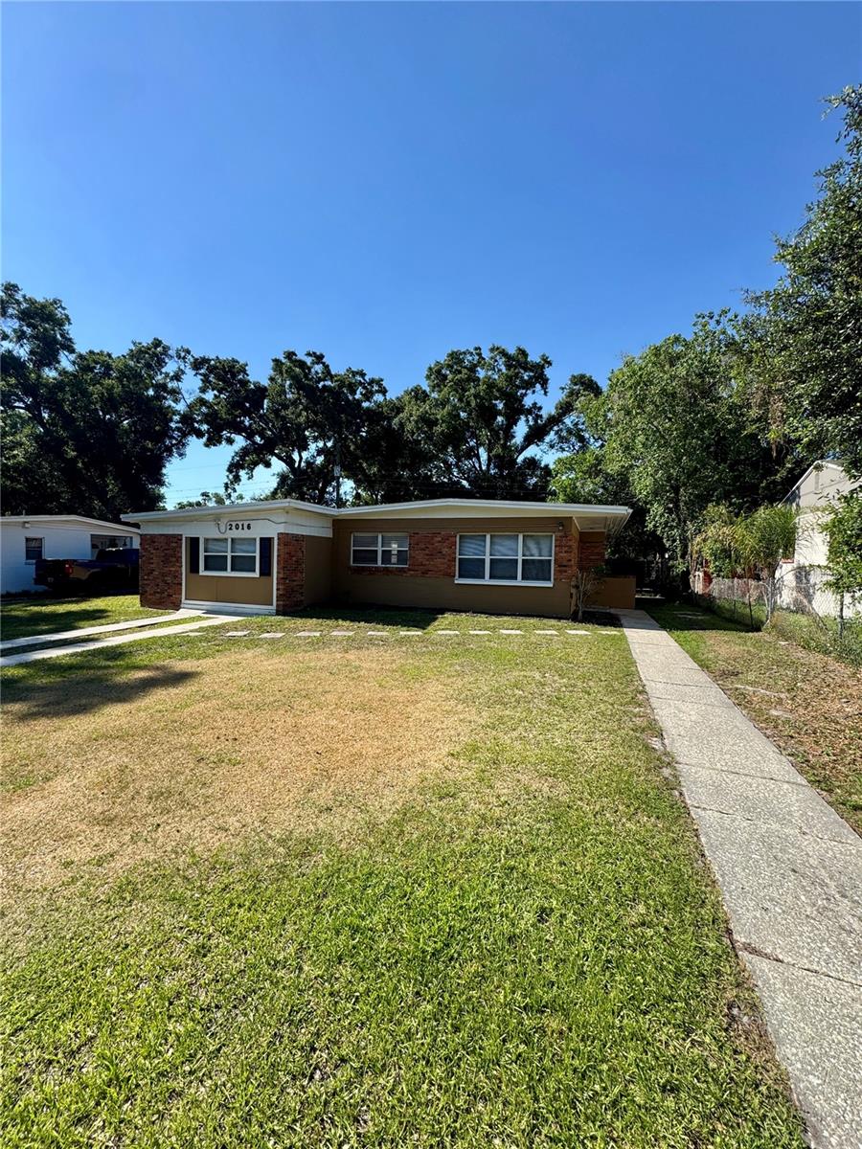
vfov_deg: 102.1
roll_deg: -1.3
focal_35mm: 14
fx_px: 465
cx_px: 431
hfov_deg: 85.7
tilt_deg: -1.2
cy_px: 574
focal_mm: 2.22
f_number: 2.2
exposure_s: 1/1126
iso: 40
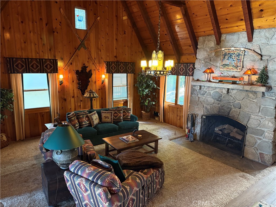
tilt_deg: -10.4
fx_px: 191
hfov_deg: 71.6
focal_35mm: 24
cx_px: 138
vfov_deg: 56.8
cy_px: 104
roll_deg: -1.3
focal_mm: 6.76
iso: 640
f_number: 1.78
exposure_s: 1/40
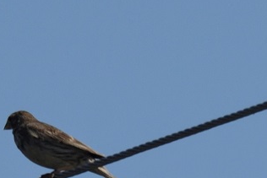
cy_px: 224
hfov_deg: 1.5
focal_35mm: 1395
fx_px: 10350
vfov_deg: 1.0
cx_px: -160
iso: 200
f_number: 6.3
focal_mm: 420
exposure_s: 1/2000
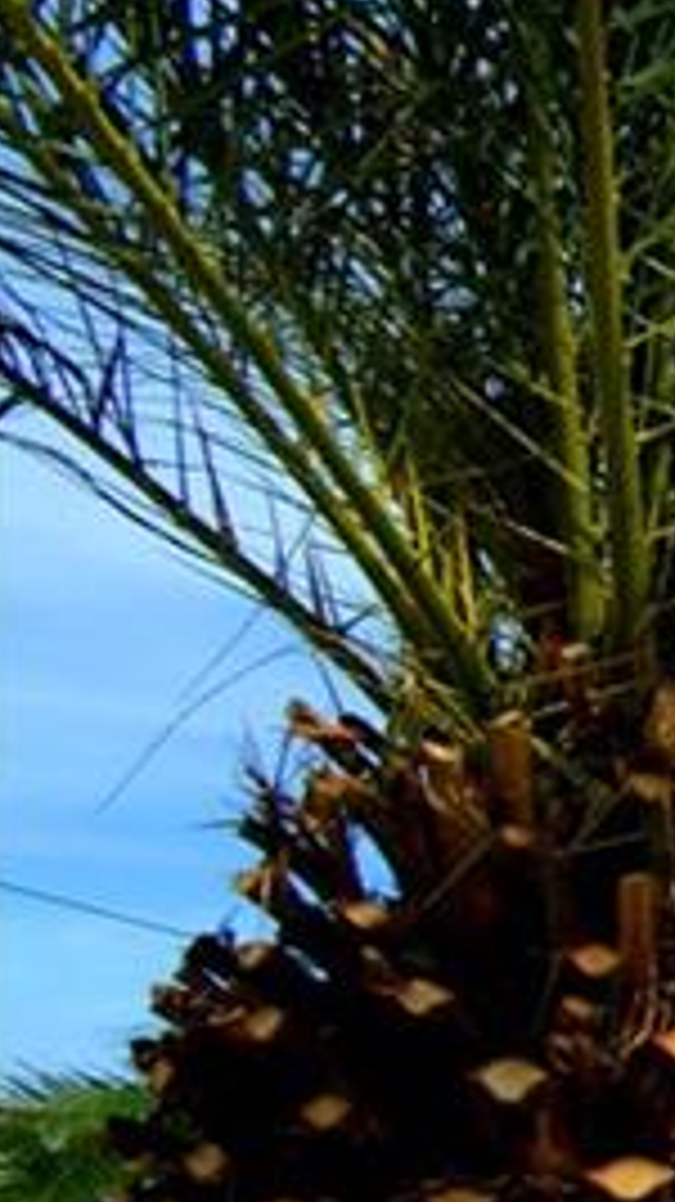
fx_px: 2994
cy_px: 1306
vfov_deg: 21.6
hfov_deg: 5.9
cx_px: 3586
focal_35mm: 94
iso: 100
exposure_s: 1/320
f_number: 9
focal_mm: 10
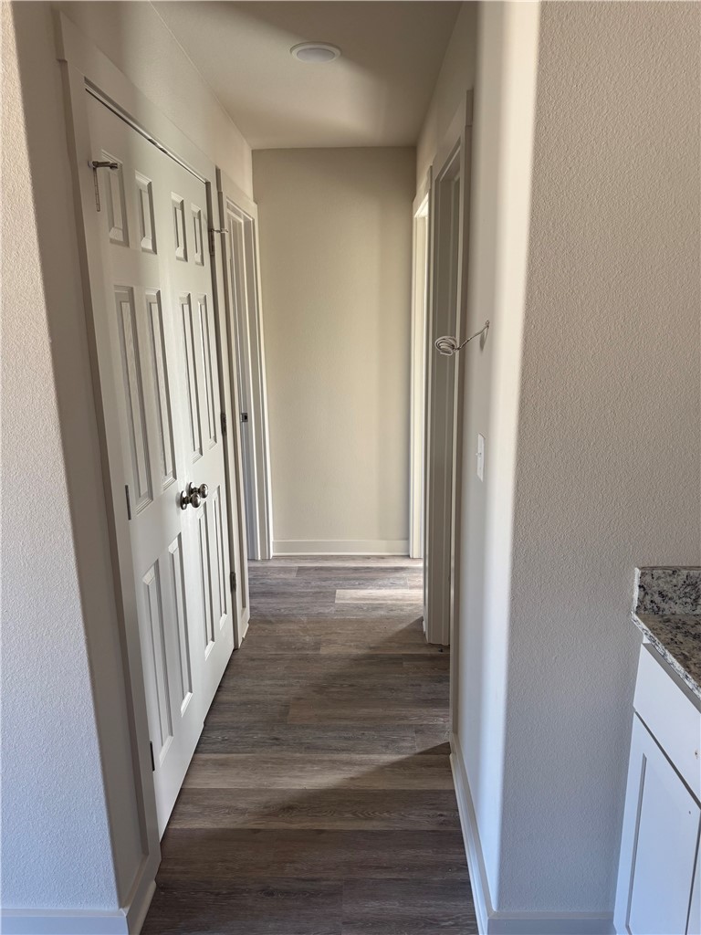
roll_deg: +2.1
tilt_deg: -13.1
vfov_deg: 71.6
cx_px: 350
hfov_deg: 56.8
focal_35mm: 24
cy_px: 468
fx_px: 648
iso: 200
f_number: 1.78
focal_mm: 6.76
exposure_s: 1/121
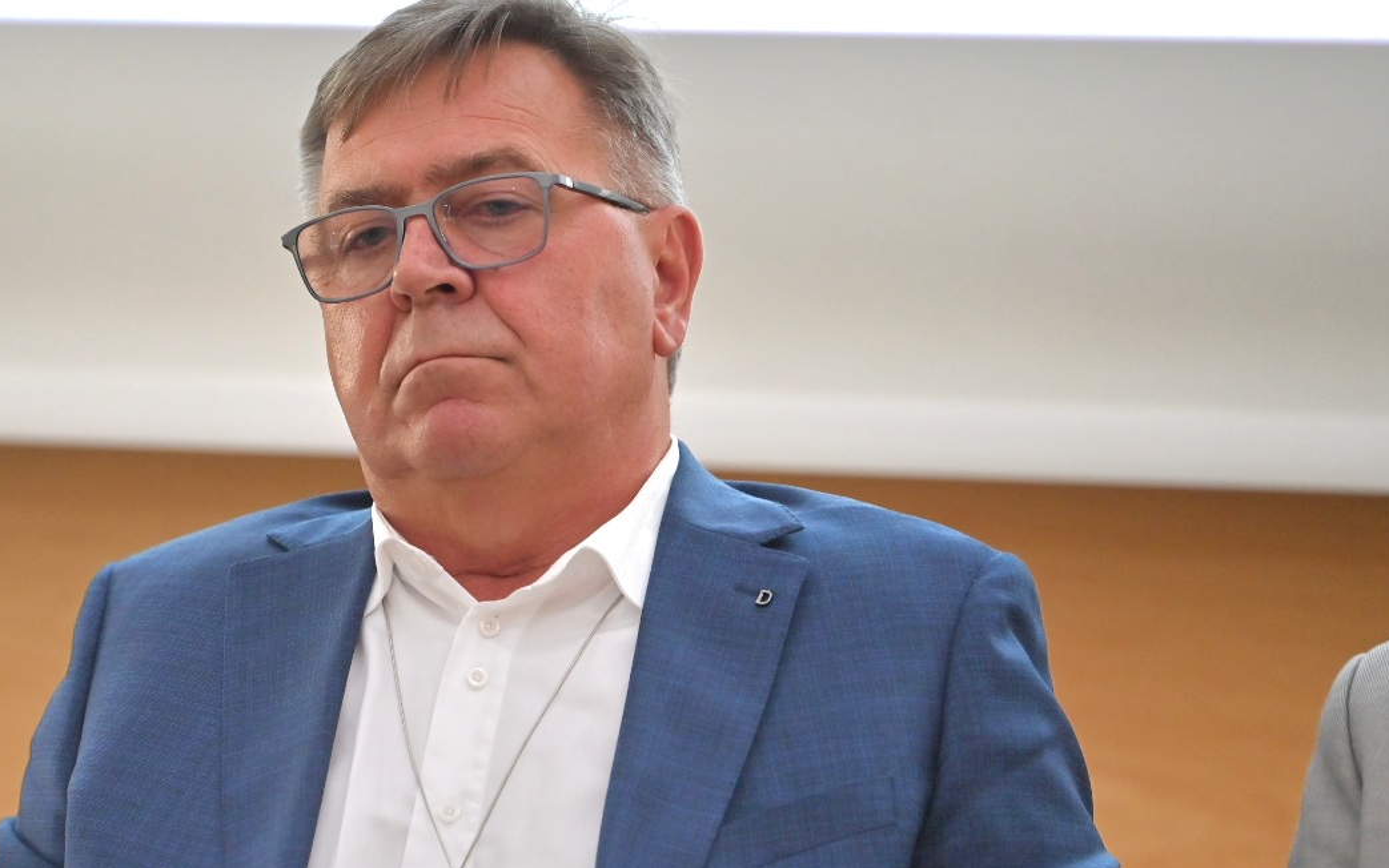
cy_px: 687
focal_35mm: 285
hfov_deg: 7.4
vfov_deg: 4.6
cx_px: 408
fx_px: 10789
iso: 720
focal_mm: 180
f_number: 2.8
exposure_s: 1/250
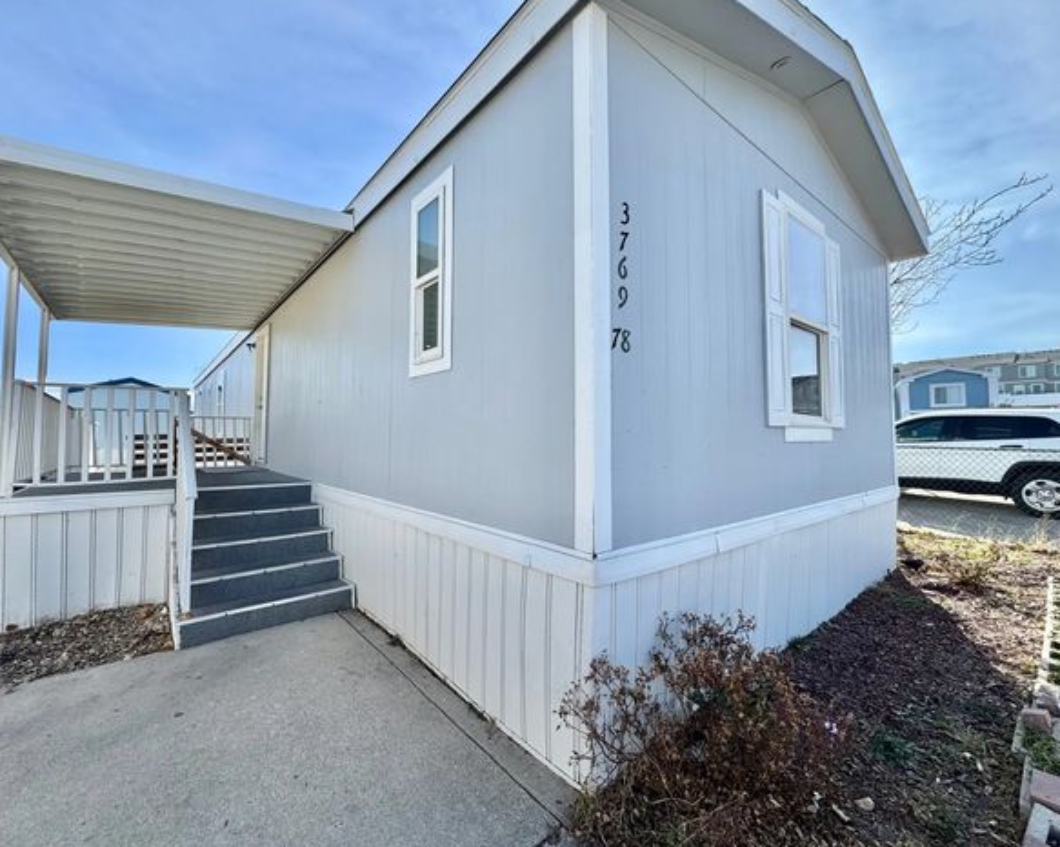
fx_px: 470
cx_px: 522
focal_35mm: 15
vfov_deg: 84.0
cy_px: 418
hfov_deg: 96.8
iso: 50
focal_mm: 2.22
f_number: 2.2
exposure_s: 1/1143
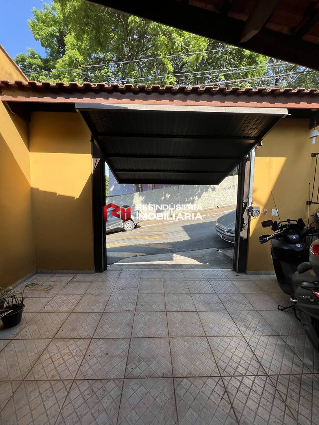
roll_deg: -0.5
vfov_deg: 106.2
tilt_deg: -4.1
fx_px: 160
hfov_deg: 89.9
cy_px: 212
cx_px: 160
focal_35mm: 13
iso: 32
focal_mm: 1.57
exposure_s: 1/382
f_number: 1.8
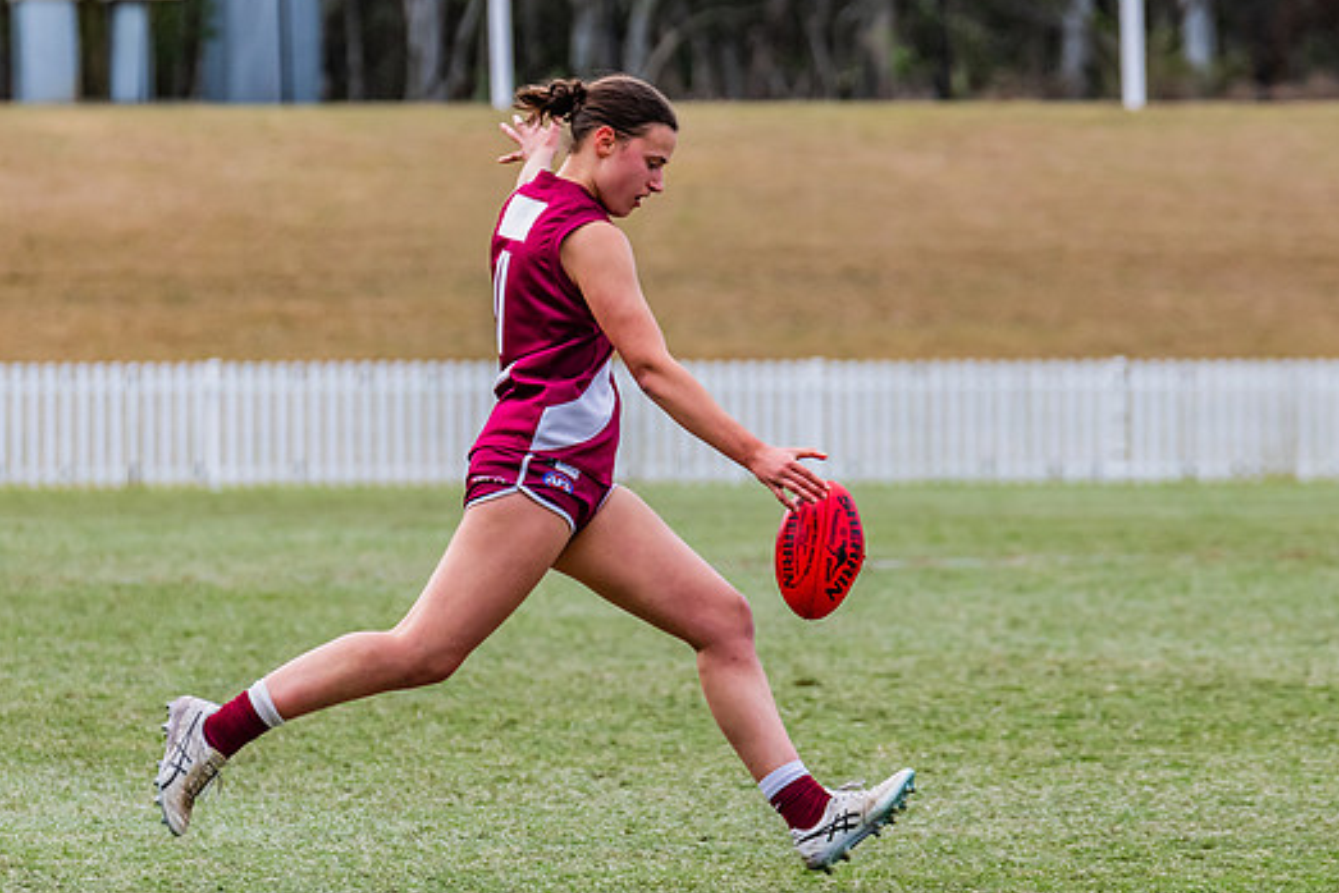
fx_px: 17522
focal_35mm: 471
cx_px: 657
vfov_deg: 2.9
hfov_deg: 4.4
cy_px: 478
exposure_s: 1/1600
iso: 800
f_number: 7.1
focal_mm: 290
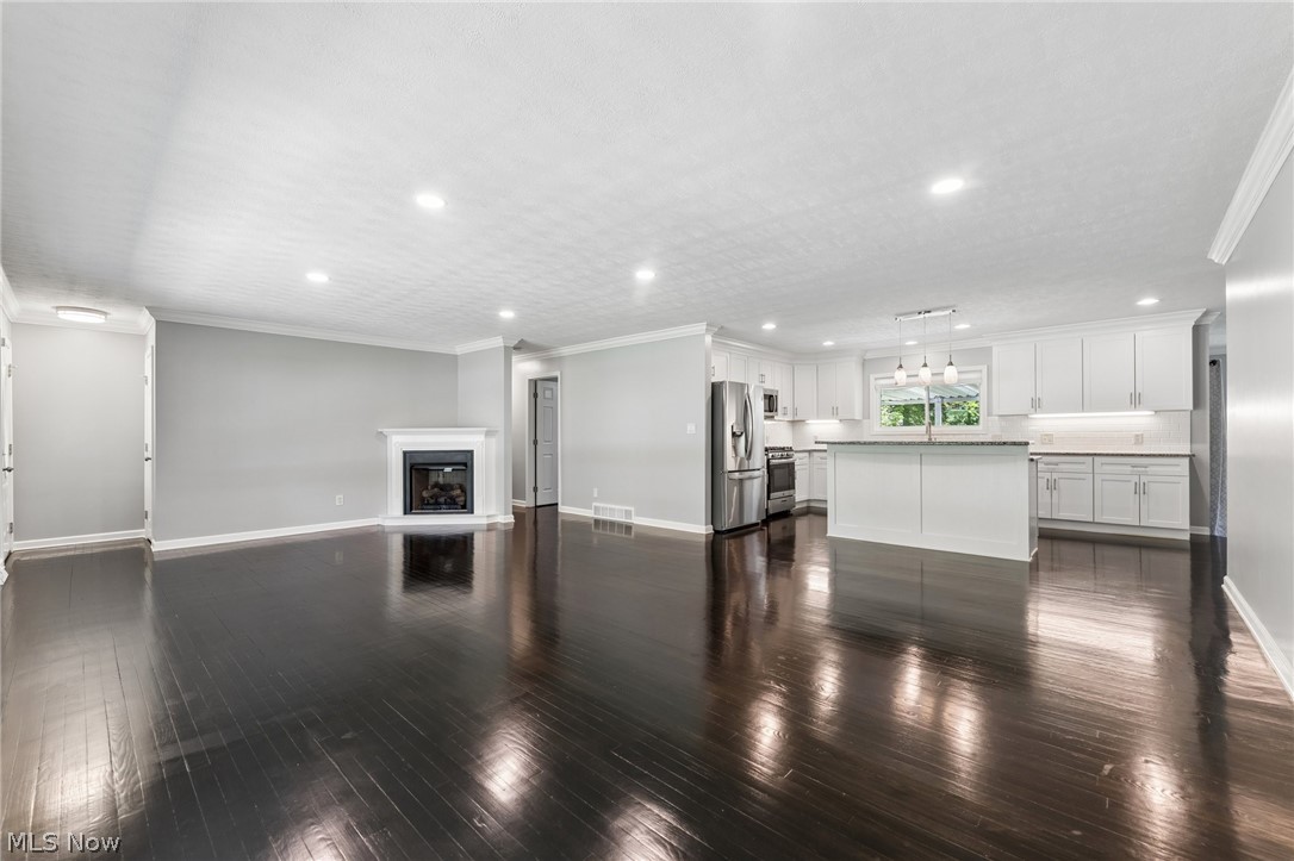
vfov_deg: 81.2
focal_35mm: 14
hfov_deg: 104.3
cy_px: 430
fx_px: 503
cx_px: 647
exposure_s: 1/13
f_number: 5.6
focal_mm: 14
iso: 200
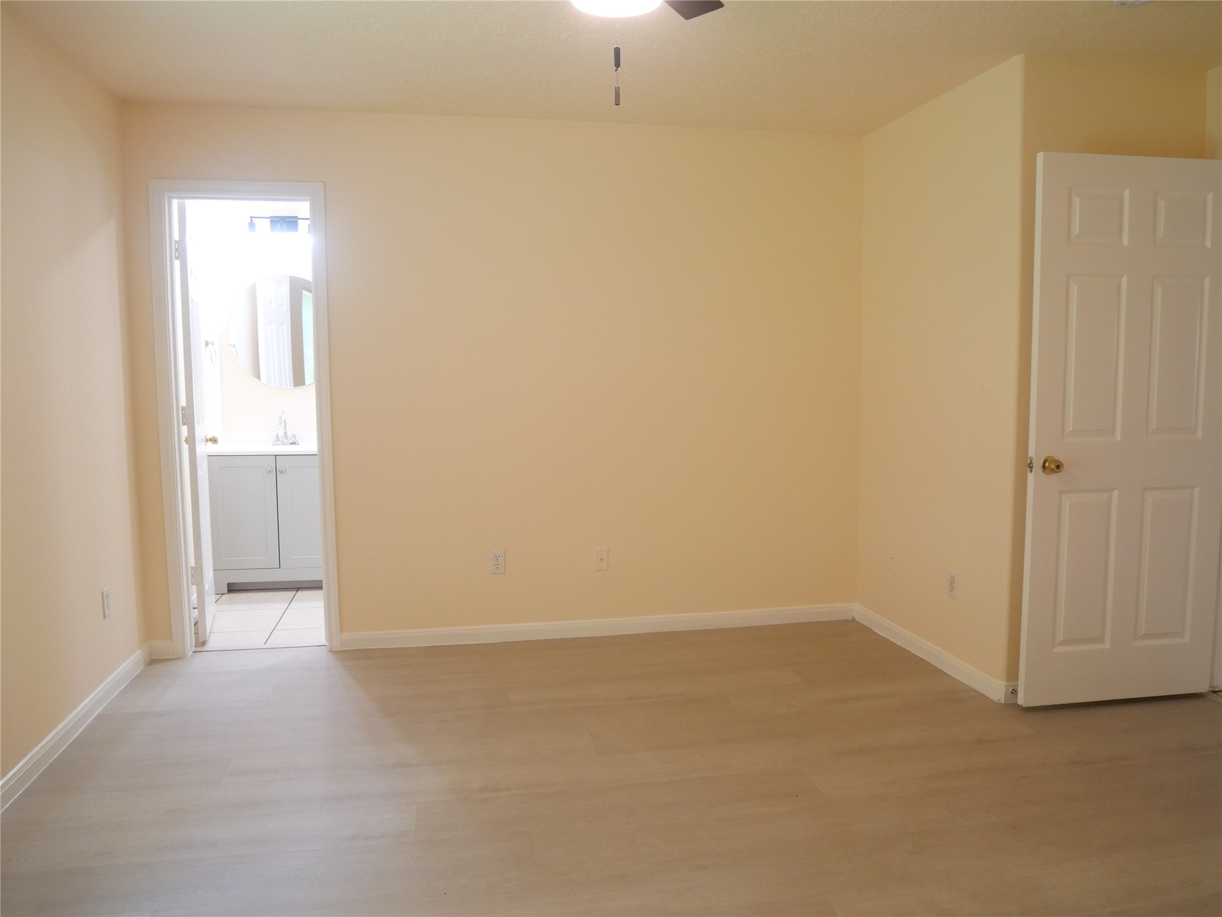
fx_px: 847
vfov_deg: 56.8
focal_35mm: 24
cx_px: 611
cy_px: 458
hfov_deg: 71.6
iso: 1000
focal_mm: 12
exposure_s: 1/60
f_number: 3.5
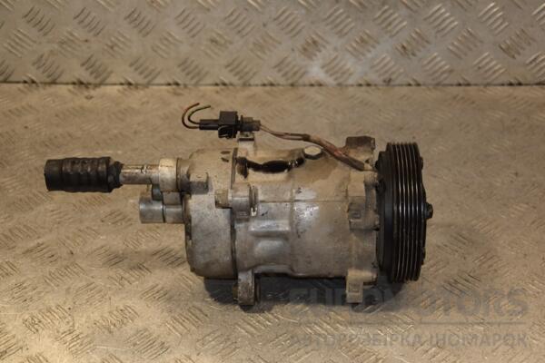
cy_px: 182
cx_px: 272
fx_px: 954
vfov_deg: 21.6
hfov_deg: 31.9
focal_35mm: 63
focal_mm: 42
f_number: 4.8
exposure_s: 1/200
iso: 800
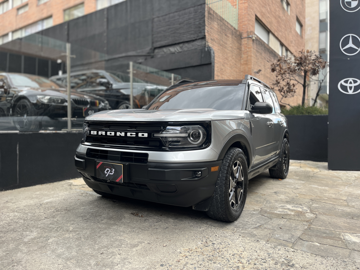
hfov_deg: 67.3
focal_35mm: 26
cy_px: 135
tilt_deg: -1.5
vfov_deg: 53.1
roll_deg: +0.0
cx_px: 180
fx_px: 270
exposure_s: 1/317
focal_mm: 5.1
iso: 50
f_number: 1.6
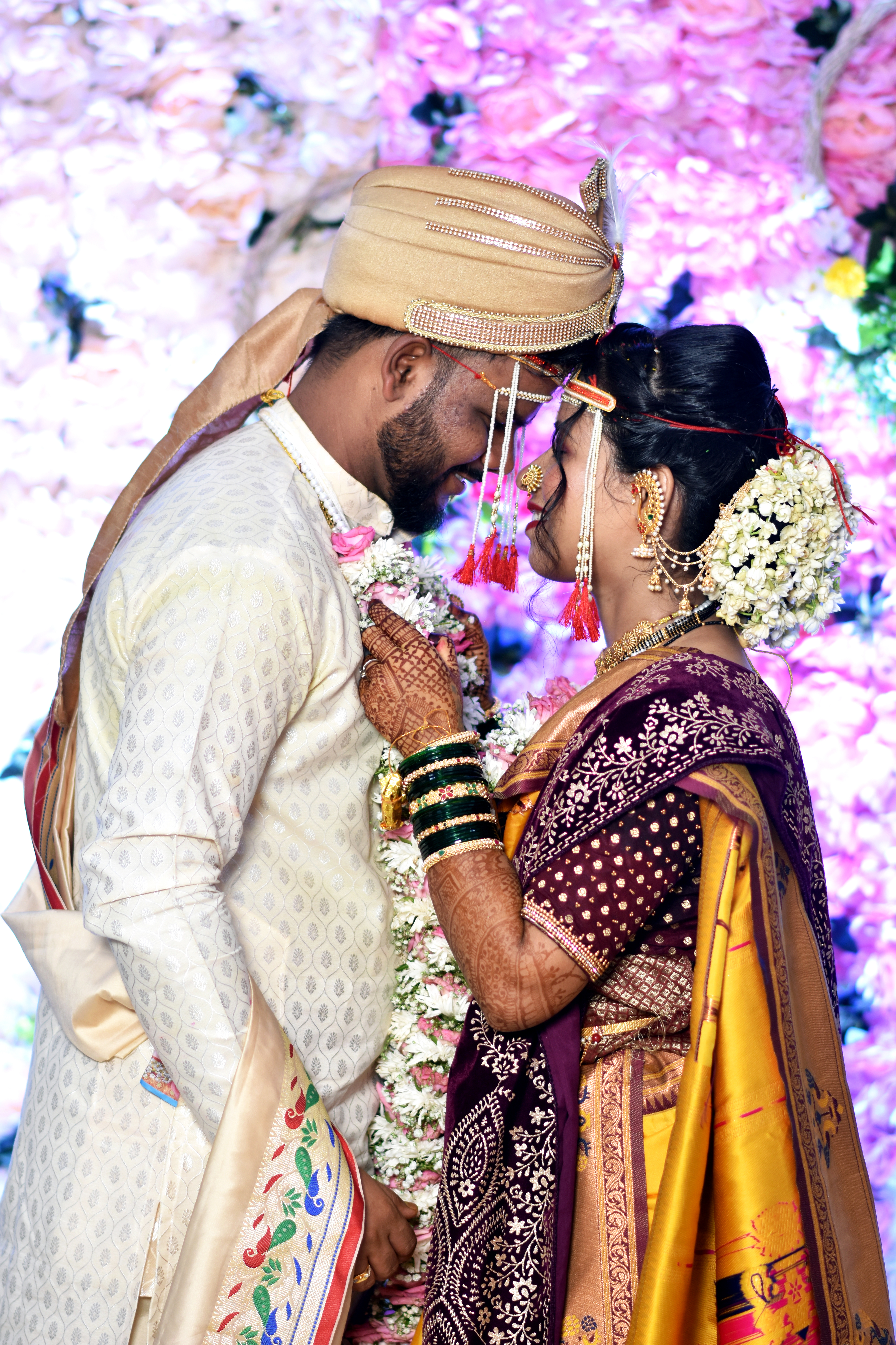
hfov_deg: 10.8
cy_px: 672
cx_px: 448
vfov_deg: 16.1
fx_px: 4760
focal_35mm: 128
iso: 320
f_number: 2.2
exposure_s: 1/200
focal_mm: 85
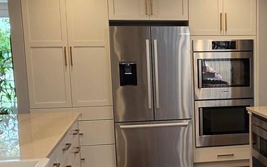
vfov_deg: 23.3
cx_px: 229
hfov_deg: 35.2
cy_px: 130
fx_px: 400
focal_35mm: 55
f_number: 1.9
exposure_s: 1/120
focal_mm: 2.2
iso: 100
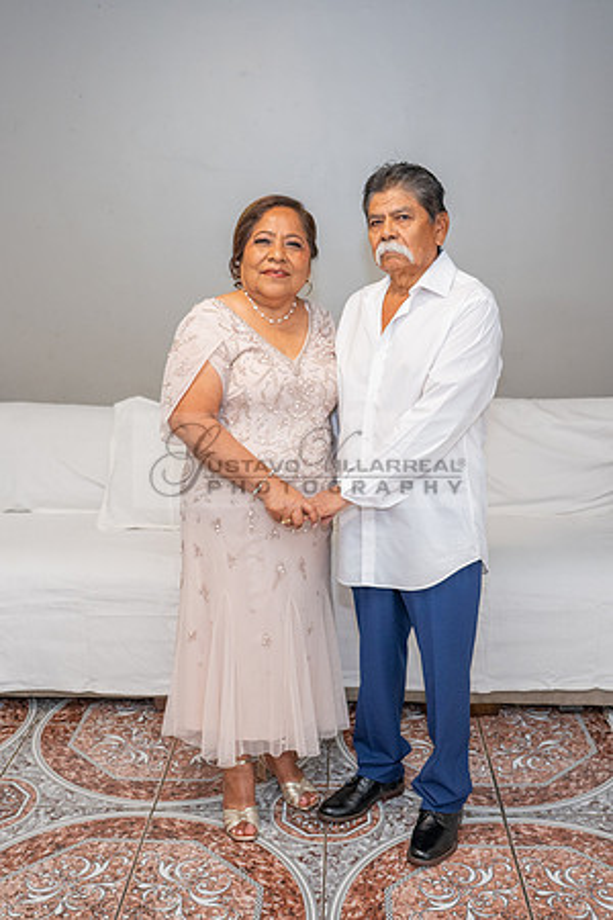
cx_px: 297
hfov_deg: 33.6
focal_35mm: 40
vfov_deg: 48.7
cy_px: 460
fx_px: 1015
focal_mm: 26.5
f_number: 3.2
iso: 640
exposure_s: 1/125
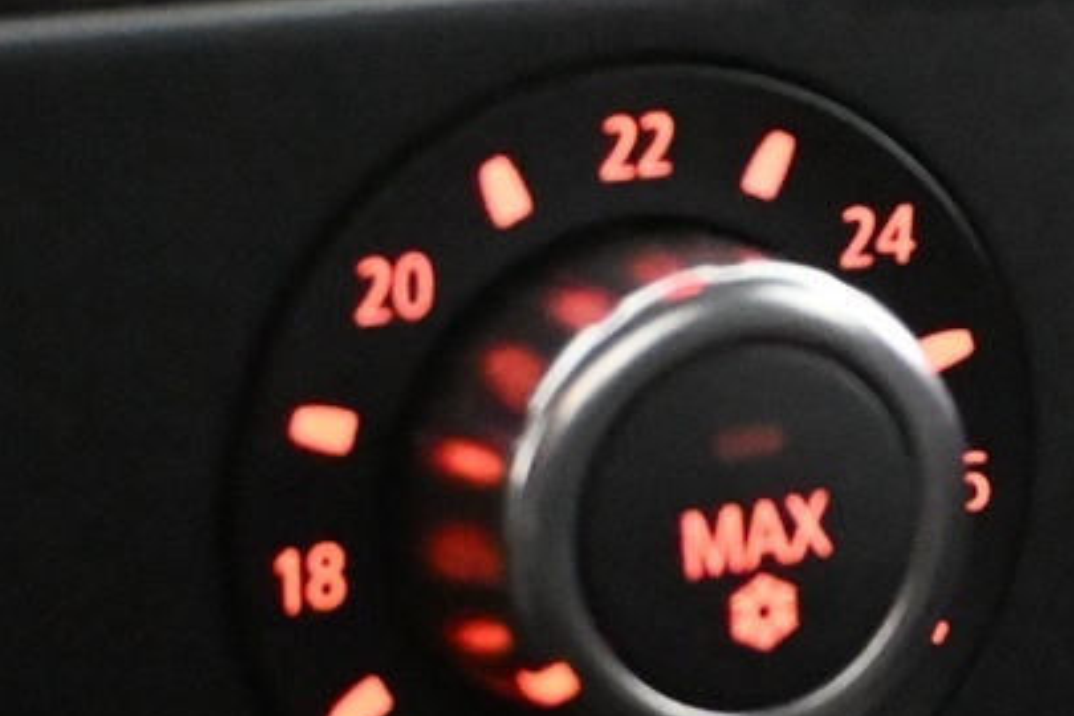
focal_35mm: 168
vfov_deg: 8.2
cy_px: 403
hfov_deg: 11.8
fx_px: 5012
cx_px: 1509
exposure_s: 1/60
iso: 12800
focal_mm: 28
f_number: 4.5
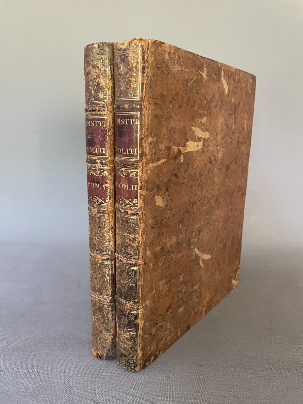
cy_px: 202
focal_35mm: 26
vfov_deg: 67.3
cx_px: 152
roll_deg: -1.4
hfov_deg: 53.1
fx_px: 303
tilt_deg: -14.3
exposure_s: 1/56
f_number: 1.6
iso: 500
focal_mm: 4.2
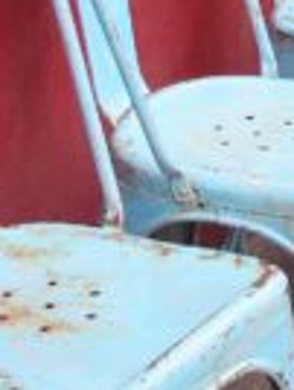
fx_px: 2066
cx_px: 376
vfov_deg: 10.0
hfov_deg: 8.0
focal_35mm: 183
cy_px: -407
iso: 100
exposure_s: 1/125
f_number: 2.5
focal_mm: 8.99
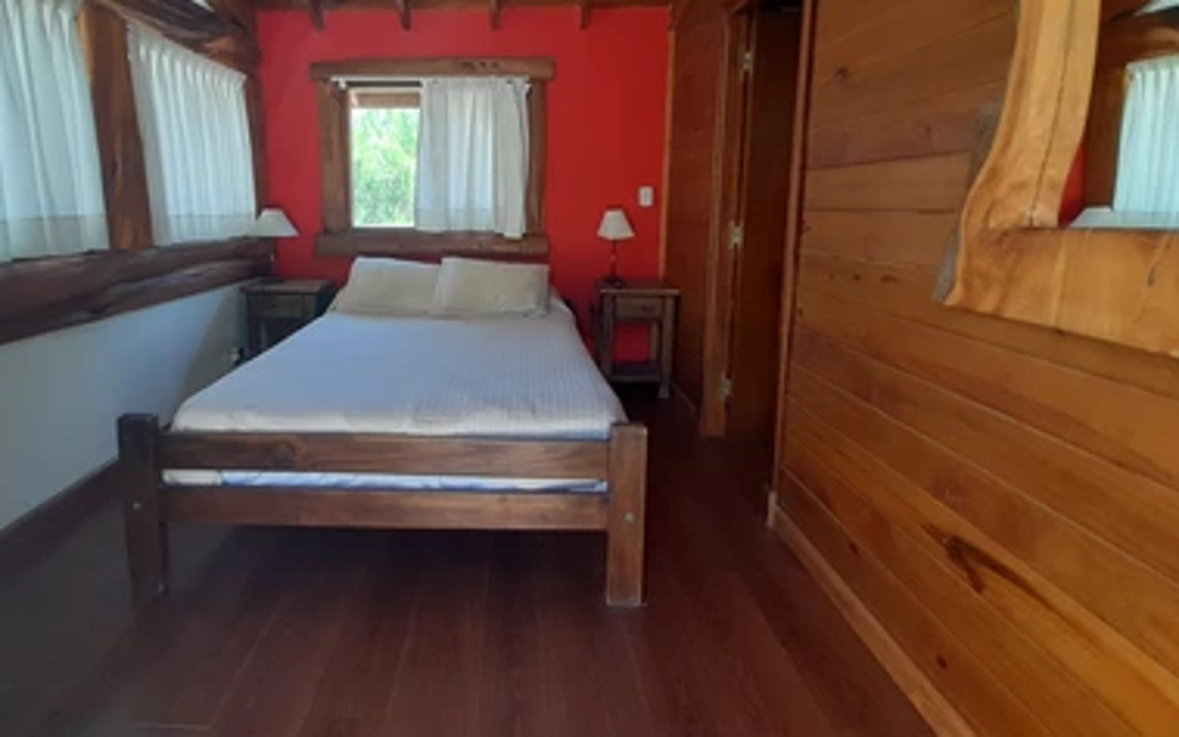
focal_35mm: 16
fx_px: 514
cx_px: 507
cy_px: 264
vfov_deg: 69.8
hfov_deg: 97.2
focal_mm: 1.42
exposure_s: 1/50
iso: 125
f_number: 2.2
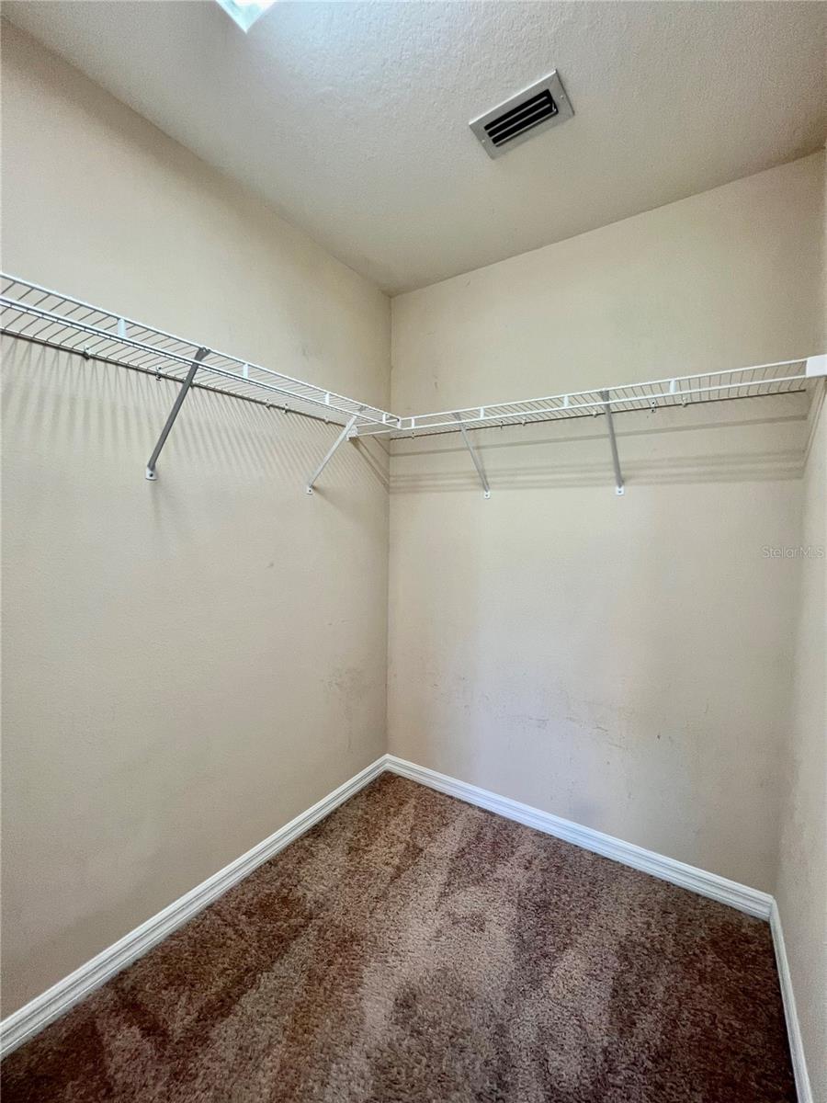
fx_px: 414
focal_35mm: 13
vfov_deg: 106.2
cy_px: 552
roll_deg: -1.2
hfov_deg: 89.9
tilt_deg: -3.9
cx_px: 414
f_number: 1.8
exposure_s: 1/60
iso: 160
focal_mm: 1.57
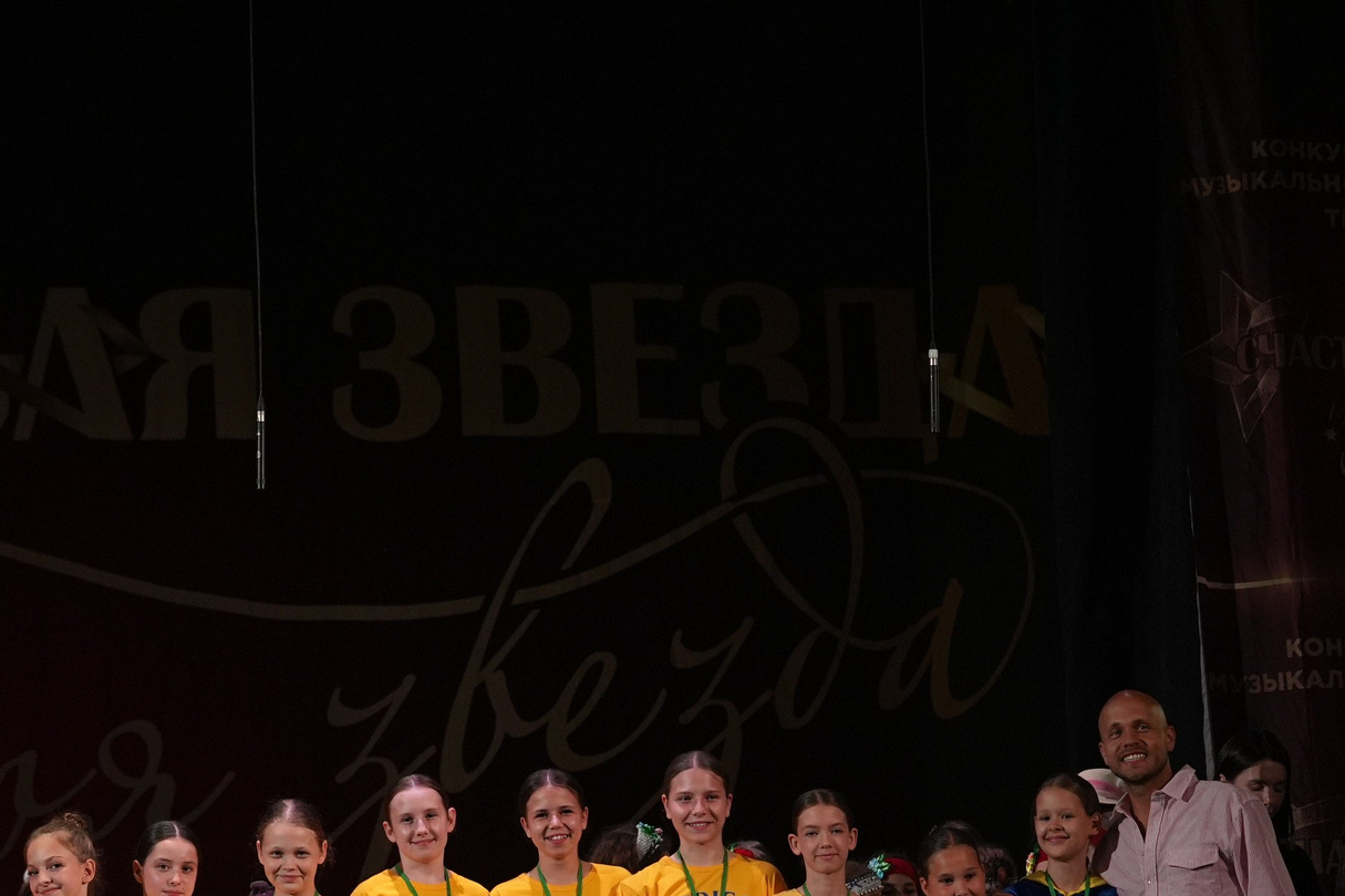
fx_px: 5903
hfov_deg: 12.9
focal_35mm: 158
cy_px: 547
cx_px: 234
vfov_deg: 8.7
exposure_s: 1/250
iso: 1600
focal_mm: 75
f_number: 2.8
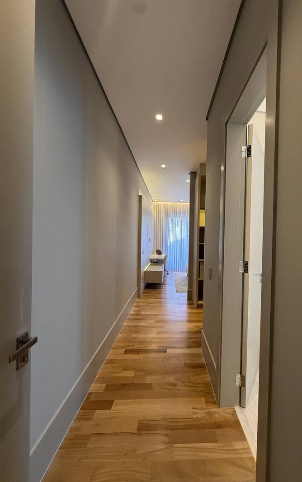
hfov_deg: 74.0
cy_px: 242
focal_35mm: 15
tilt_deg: +0.5
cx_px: 181
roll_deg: -1.8
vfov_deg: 101.4
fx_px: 197
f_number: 2.2
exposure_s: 1/120
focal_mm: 2.22
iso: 320
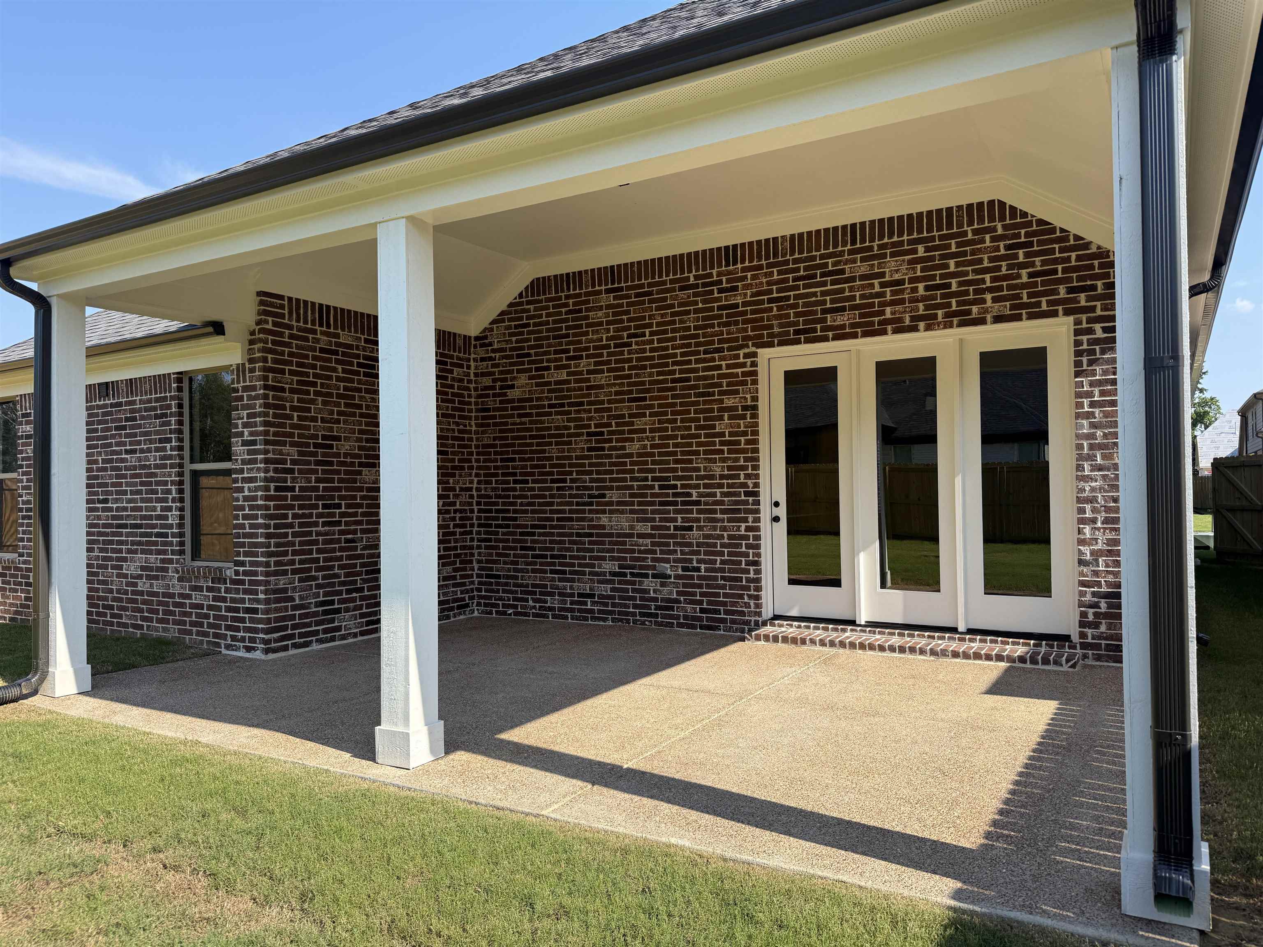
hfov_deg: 71.6
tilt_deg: +0.2
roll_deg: +0.7
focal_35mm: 24
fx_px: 876
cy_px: 474
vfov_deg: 56.8
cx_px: 632
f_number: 1.78
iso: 80
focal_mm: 6.76
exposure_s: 1/2370
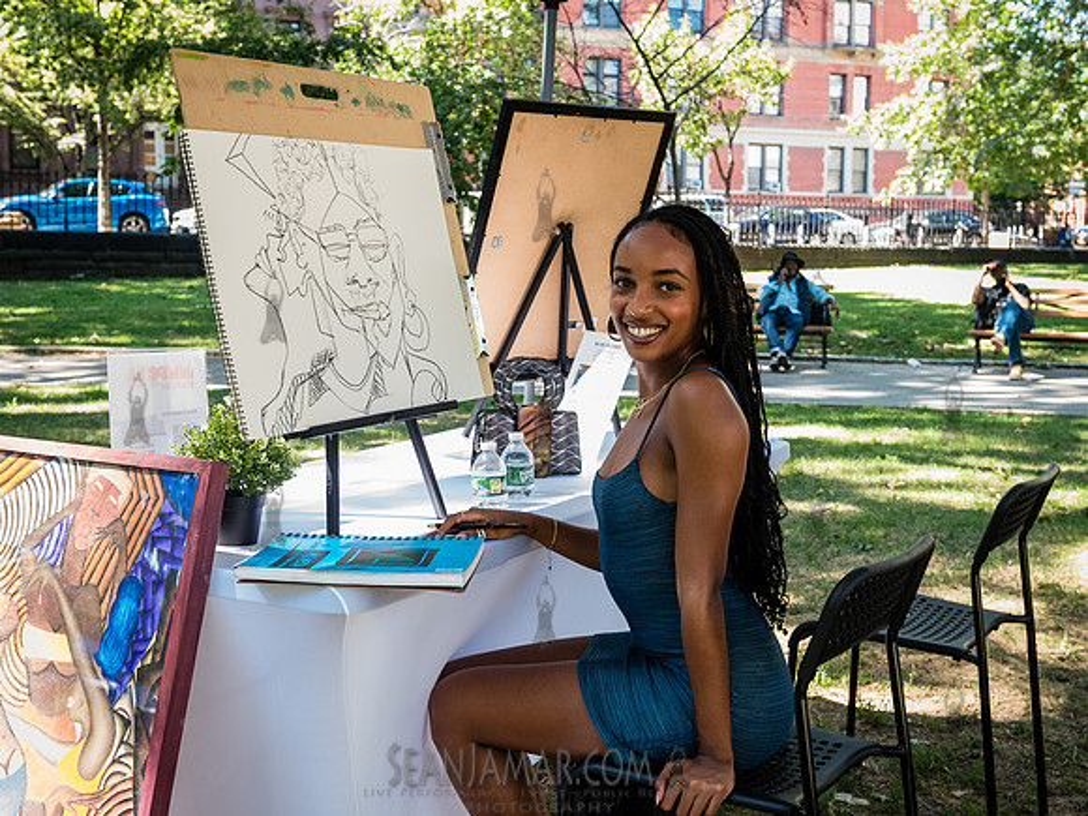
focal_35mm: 45
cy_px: 368
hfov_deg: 41.9
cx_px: 573
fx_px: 1418
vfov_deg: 32.1
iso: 2000
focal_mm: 38
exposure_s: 1/160
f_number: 5
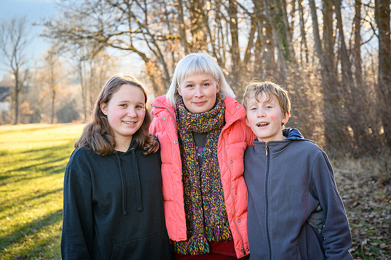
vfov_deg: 19.4
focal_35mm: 70
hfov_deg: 28.9
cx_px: 196
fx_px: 760
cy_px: 130
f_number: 5.6
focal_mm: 70
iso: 100
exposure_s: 1/125
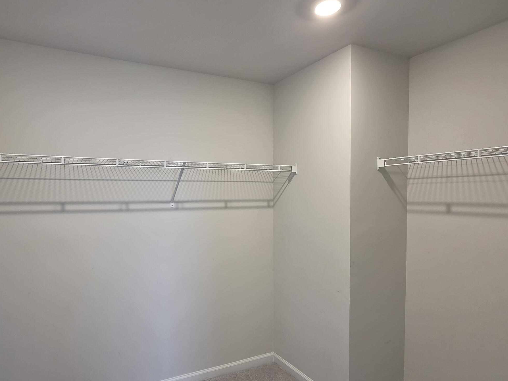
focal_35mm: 20
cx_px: 206
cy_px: 208
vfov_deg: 65.9
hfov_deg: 80.9
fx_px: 294
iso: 200
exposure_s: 1/60
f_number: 2.2
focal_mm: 2.2
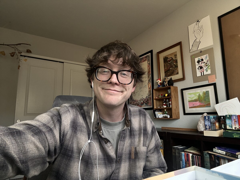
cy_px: 90
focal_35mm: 23
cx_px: 120
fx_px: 159
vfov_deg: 58.9
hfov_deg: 73.9
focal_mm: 2.69
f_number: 1.9
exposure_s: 1/120
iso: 64
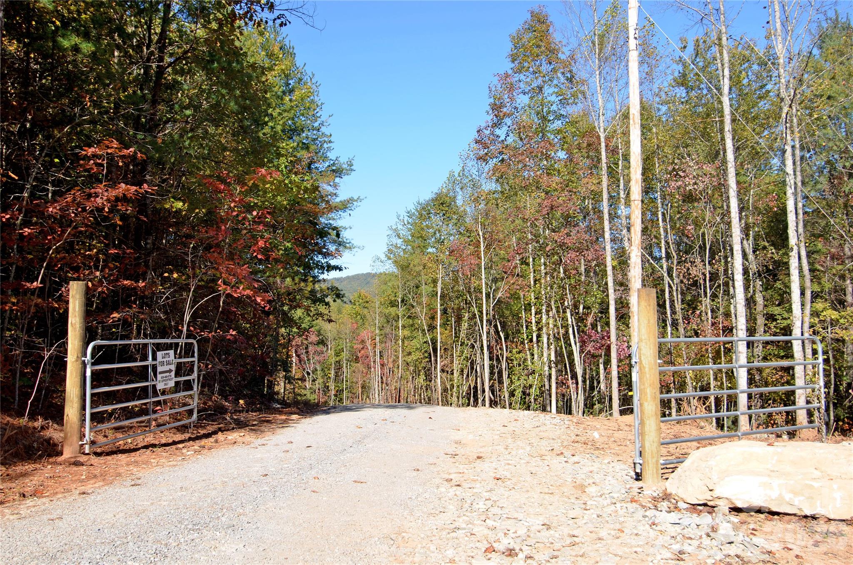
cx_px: 426
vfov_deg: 39.8
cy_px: 282
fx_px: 780
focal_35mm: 33
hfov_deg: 57.3
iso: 100
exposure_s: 1/250
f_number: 6.3
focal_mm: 22
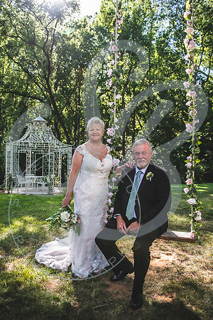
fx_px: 213
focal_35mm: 24
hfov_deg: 53.1
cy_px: 160
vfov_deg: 73.7
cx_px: 106
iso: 100
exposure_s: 1/320
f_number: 2.8
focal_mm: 24
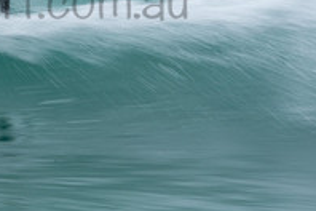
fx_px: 19301
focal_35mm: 2199
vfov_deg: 0.6
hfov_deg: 0.9
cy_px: -18
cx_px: 19
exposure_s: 1/25
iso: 100
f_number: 25
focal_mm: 500
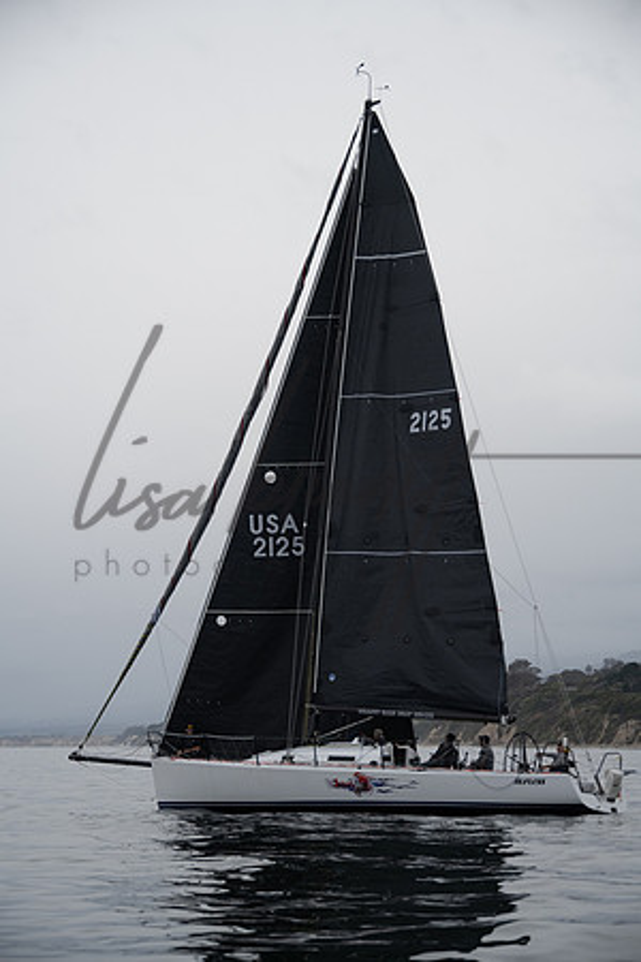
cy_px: 481
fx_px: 2377
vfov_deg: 22.9
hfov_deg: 15.4
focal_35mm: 89
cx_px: 320
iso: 800
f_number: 6.3
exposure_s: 1/3200
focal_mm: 89
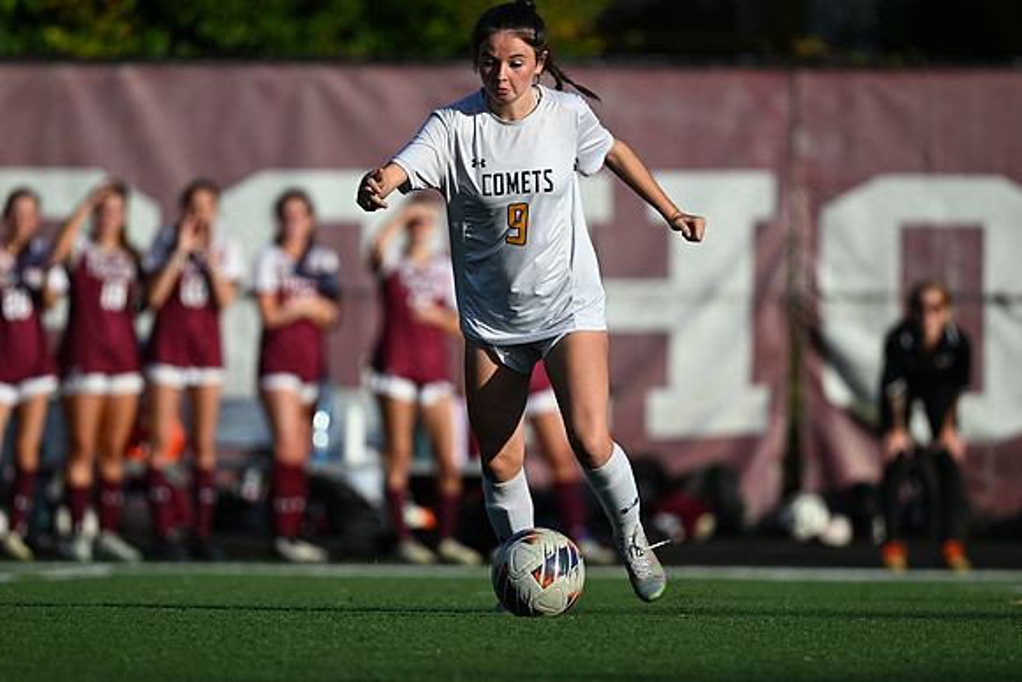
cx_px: 511
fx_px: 14197
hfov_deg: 4.1
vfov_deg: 2.8
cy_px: 341
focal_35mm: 500
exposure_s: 1/2000
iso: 280
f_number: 5.6
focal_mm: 500
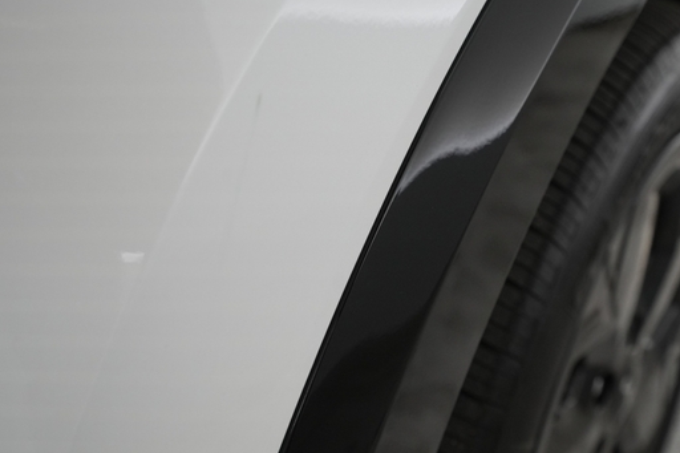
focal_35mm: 35
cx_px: 409
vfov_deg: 37.8
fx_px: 661
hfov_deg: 54.0
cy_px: 207
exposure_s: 1/100
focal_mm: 28
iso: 2500
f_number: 5.6
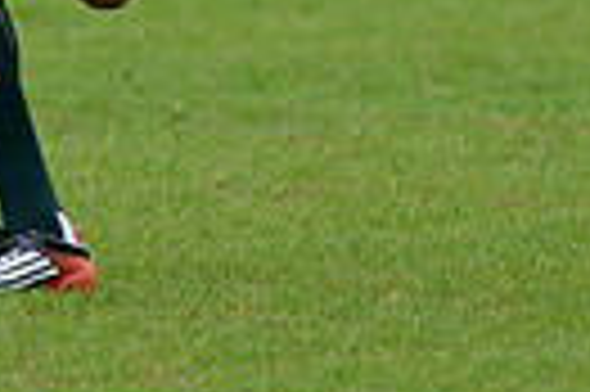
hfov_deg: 2.4
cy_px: -435
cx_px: 45
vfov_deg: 1.6
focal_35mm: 866
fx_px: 14175
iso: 400
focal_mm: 195
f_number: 2.8
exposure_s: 1/500
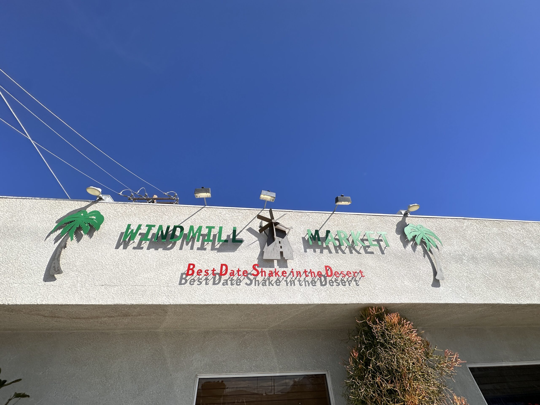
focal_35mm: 14
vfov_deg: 85.7
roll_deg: +2.8
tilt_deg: +41.1
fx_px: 218
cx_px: 270
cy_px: 202
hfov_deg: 102.1
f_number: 2.2
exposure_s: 1/3731
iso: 50
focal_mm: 2.22
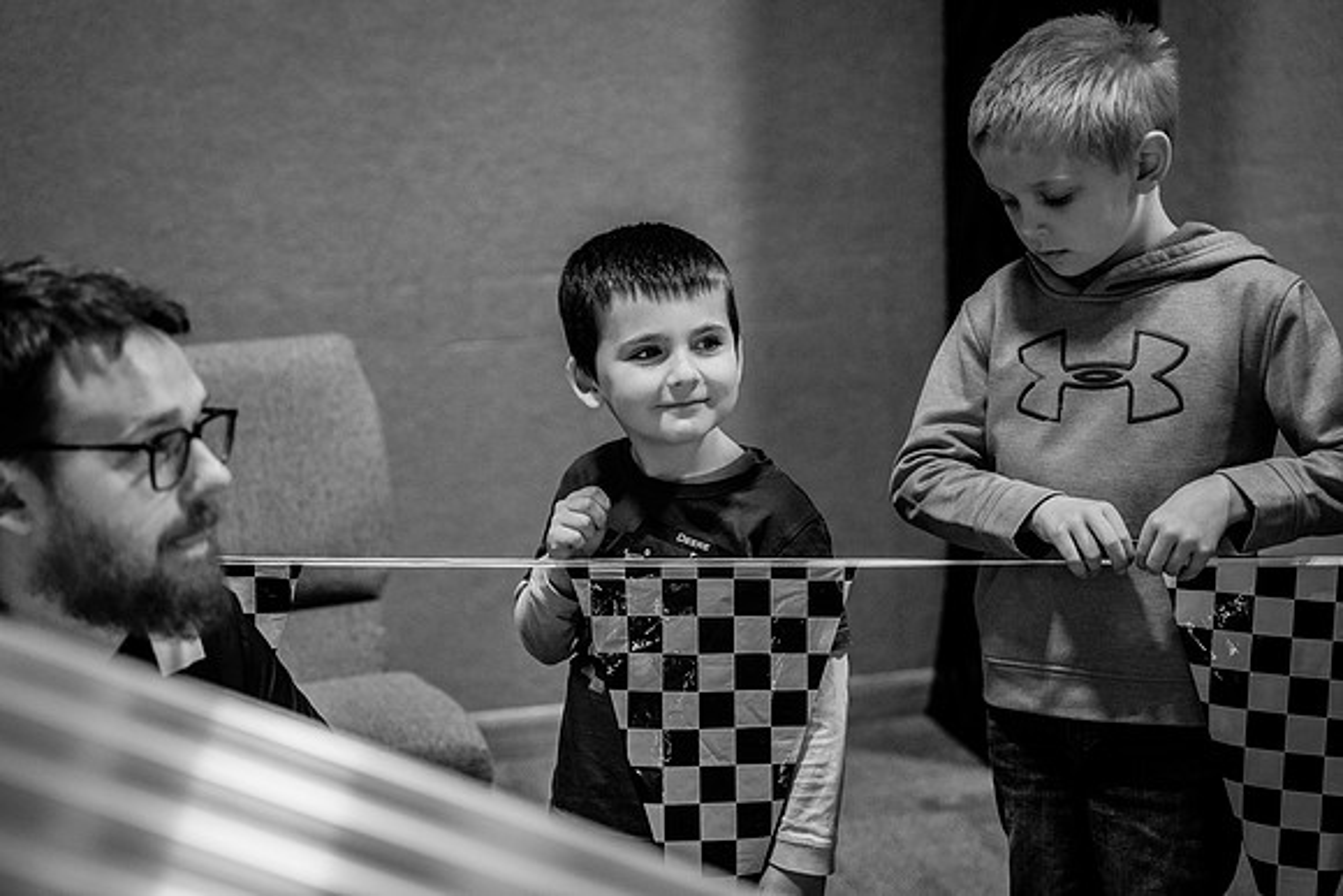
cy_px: 448
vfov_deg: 19.5
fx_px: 2612
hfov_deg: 28.8
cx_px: 672
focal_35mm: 70
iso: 2500
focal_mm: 70
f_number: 2.8
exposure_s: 1/320
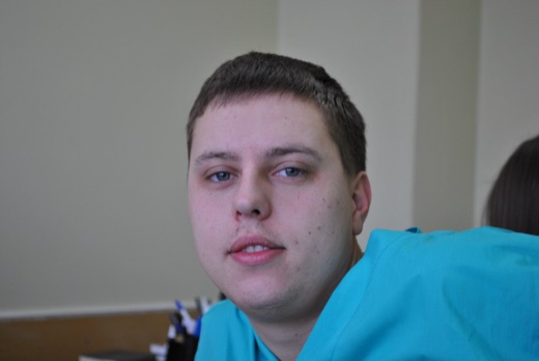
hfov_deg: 27.0
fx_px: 1124
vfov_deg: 18.2
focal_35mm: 75
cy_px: 180
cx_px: 270
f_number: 5.6
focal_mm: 50
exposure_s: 1/30
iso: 360
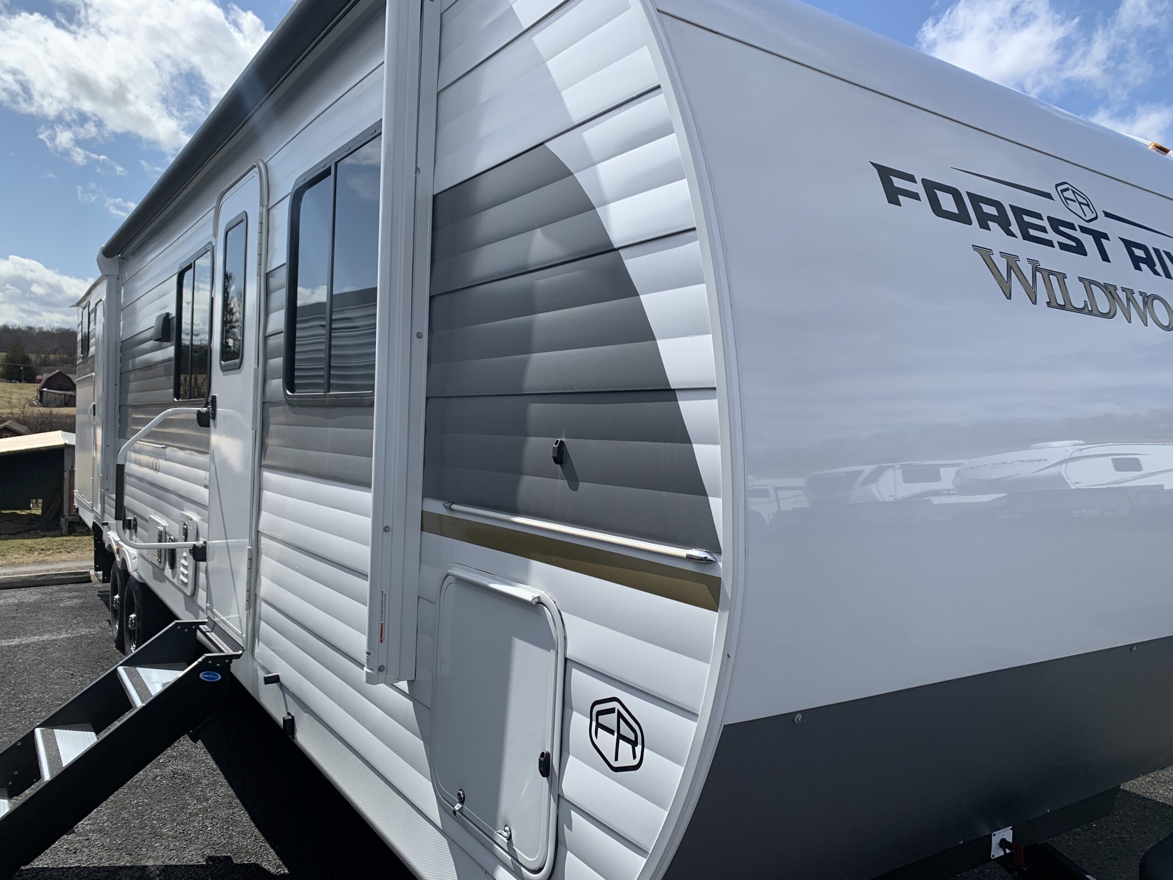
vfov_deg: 53.1
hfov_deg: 67.3
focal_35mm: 26
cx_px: 586
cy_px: 440
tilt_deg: -4.2
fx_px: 881
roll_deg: -1.9
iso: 25
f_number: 1.8
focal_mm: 4.25
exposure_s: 1/2833
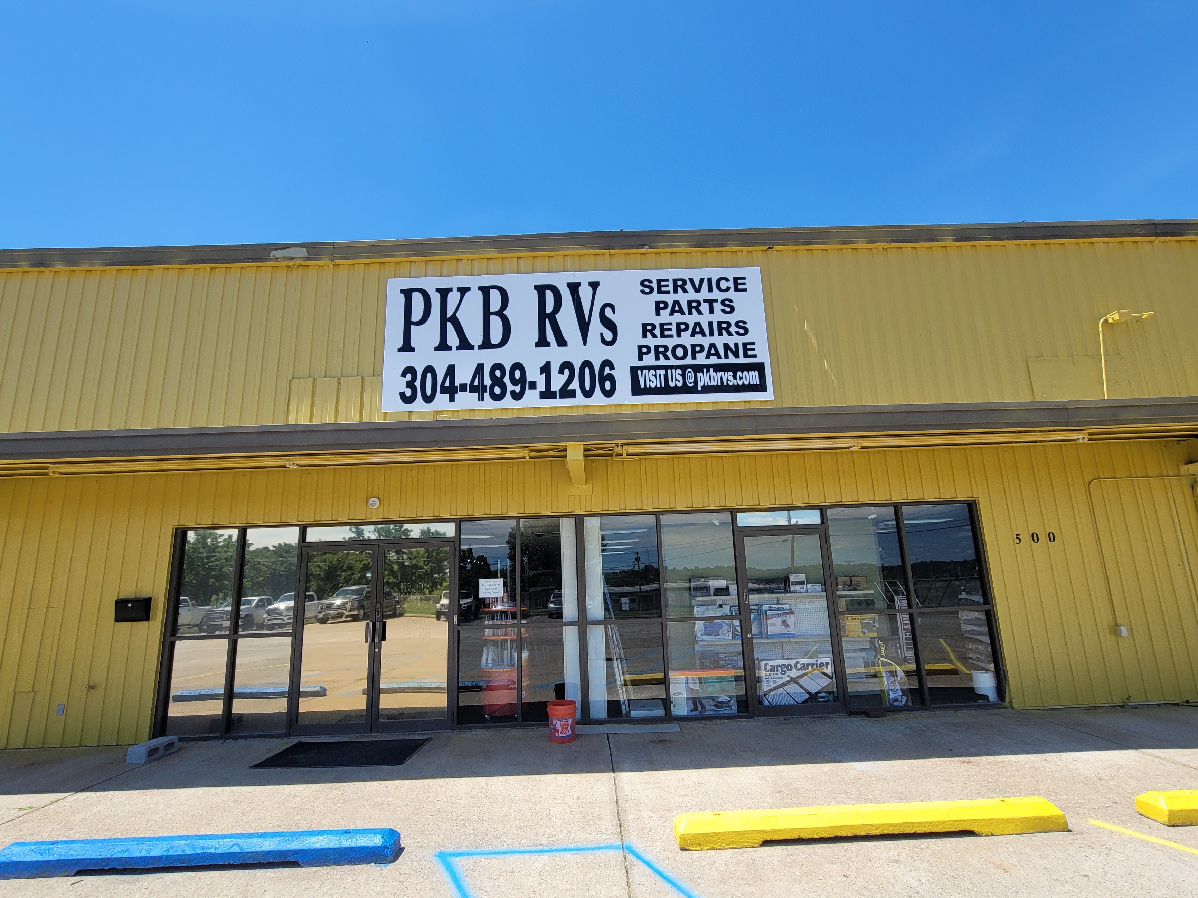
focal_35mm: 15
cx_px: 601
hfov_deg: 98.2
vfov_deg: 81.7
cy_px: 475
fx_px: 519
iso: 64
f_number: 2.2
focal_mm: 2.2
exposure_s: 1/1372
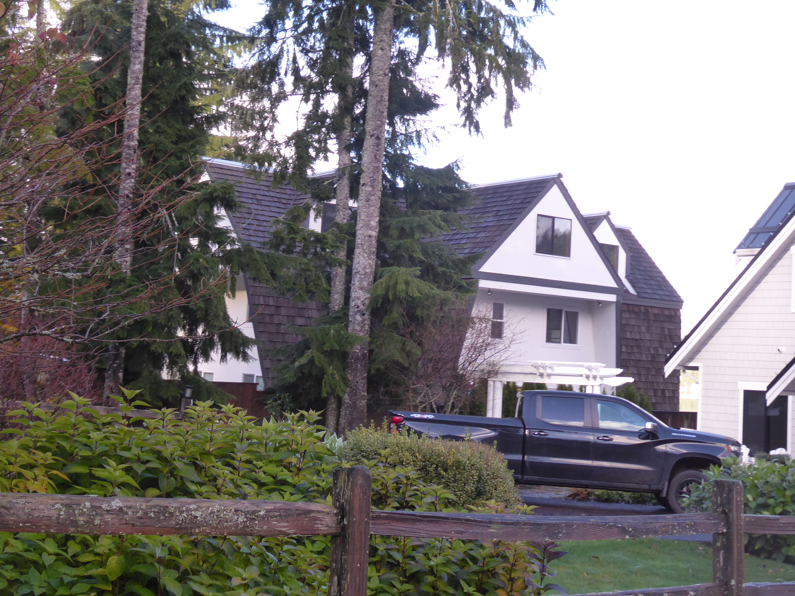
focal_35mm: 57
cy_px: 298
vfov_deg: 25.7
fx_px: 1309
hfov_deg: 33.8
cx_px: 398
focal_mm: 9.6
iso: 250
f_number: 4.1
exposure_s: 1/160
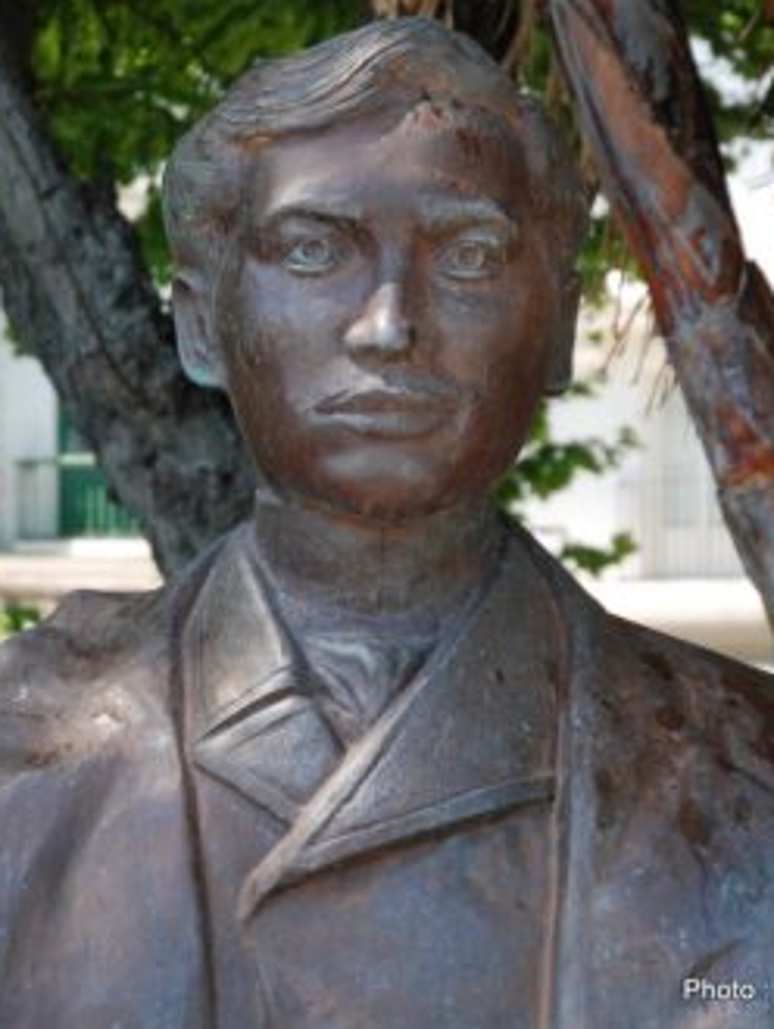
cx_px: 387
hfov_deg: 14.1
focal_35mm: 105
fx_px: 3126
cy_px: 513
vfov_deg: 18.7
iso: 200
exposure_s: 1/125
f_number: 5.6
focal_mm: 48
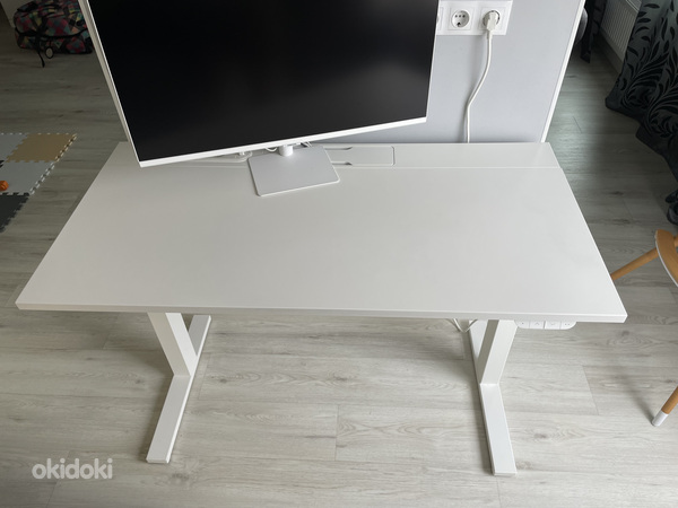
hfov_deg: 67.3
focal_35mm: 26
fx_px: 509
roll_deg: +1.2
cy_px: 254
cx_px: 339
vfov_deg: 53.1
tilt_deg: -44.7
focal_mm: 4.2
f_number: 1.6
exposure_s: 1/209
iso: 32
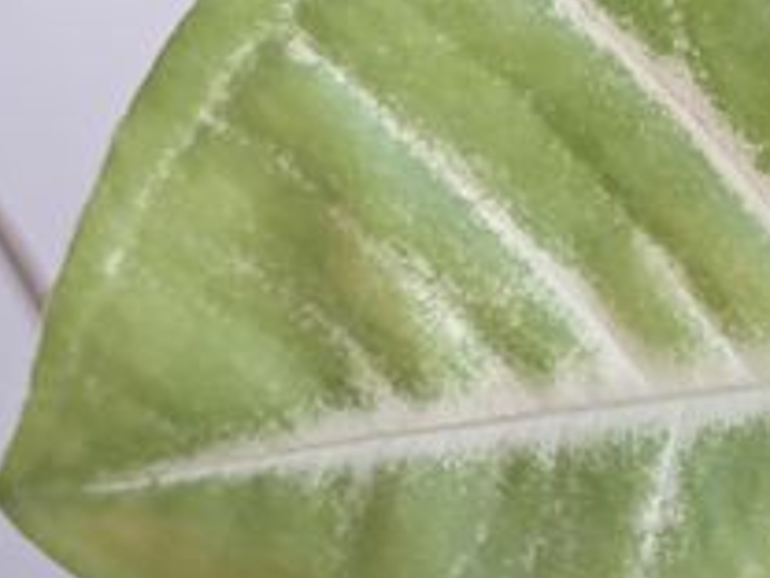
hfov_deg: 23.5
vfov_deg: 18.8
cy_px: 178
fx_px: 1735
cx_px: 837
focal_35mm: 78
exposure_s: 1/50
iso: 80
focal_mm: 4
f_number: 1.8
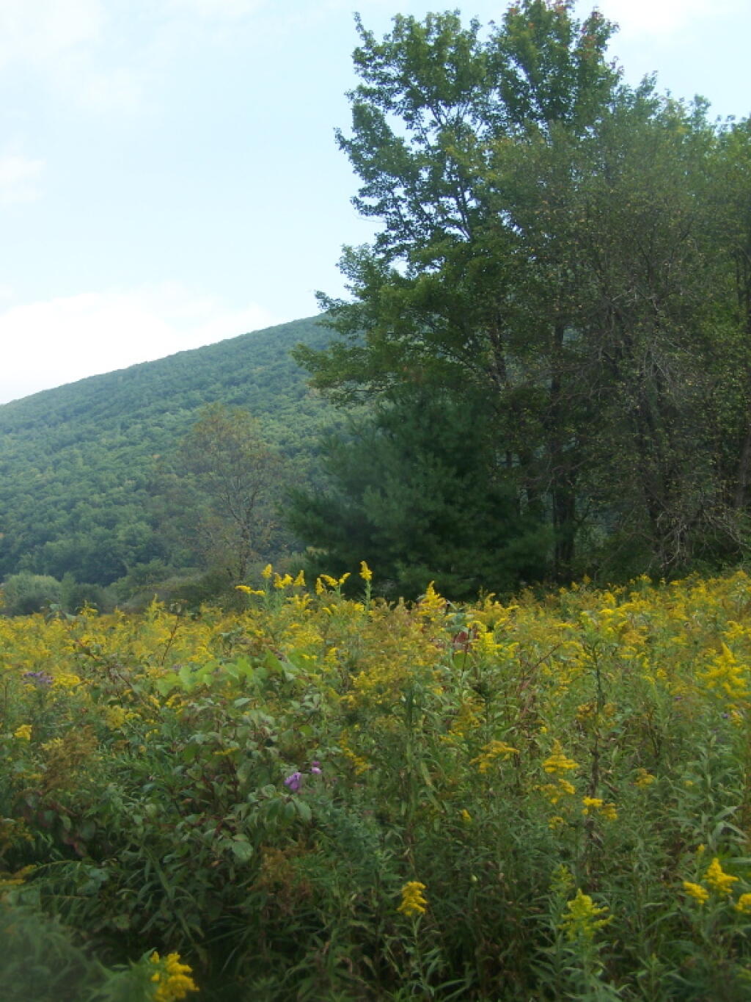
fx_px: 1157
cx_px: 376
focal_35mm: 40
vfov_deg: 46.8
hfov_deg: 36.0
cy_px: 501
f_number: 2.8
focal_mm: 6.7
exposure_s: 1/500
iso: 80
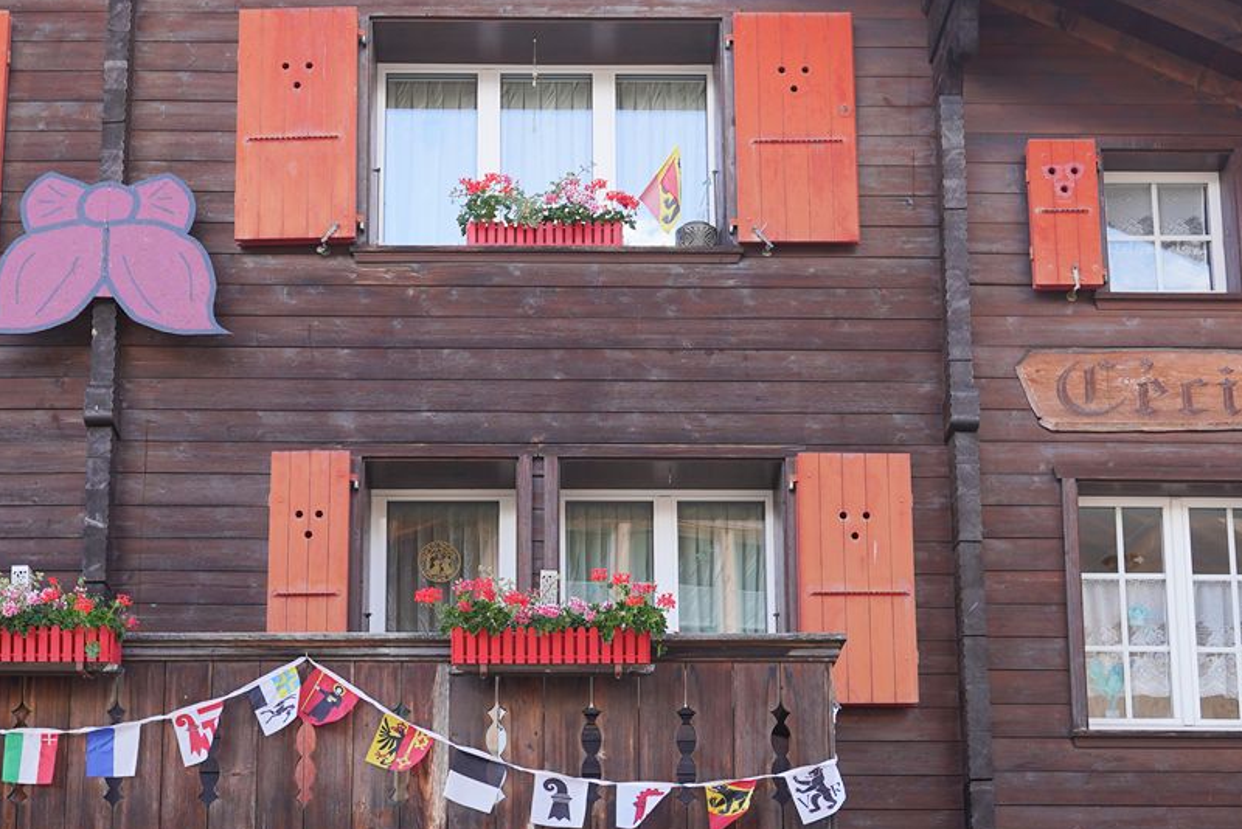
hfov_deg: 33.3
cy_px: 843
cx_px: 545
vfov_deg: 21.8
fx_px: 2071
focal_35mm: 60
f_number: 4.5
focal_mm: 24
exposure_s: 1/100
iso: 100
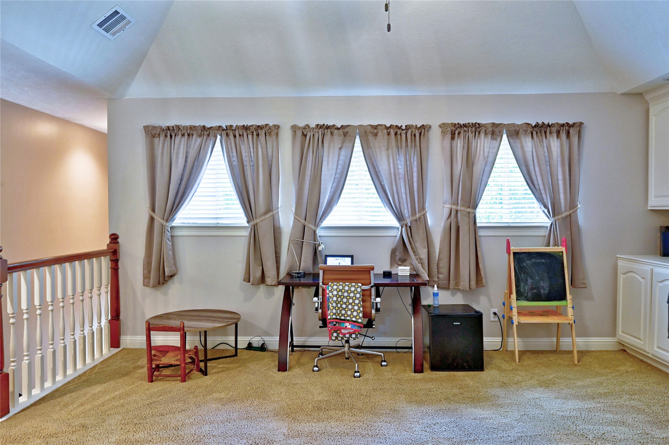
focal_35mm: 24
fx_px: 455
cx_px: 334
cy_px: 222
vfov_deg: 52.1
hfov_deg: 72.7
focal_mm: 24.5
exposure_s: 1/3.33
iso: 400
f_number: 8
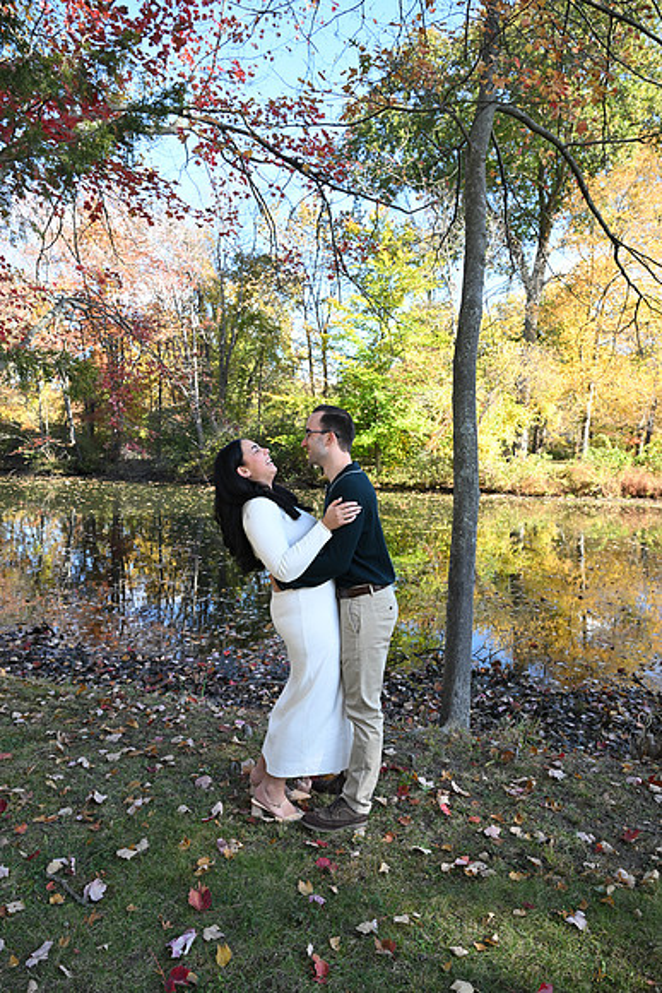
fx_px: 662
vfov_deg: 73.7
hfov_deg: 53.2
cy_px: 496
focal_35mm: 24
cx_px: 331
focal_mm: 24
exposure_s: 1/100
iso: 200
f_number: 6.3
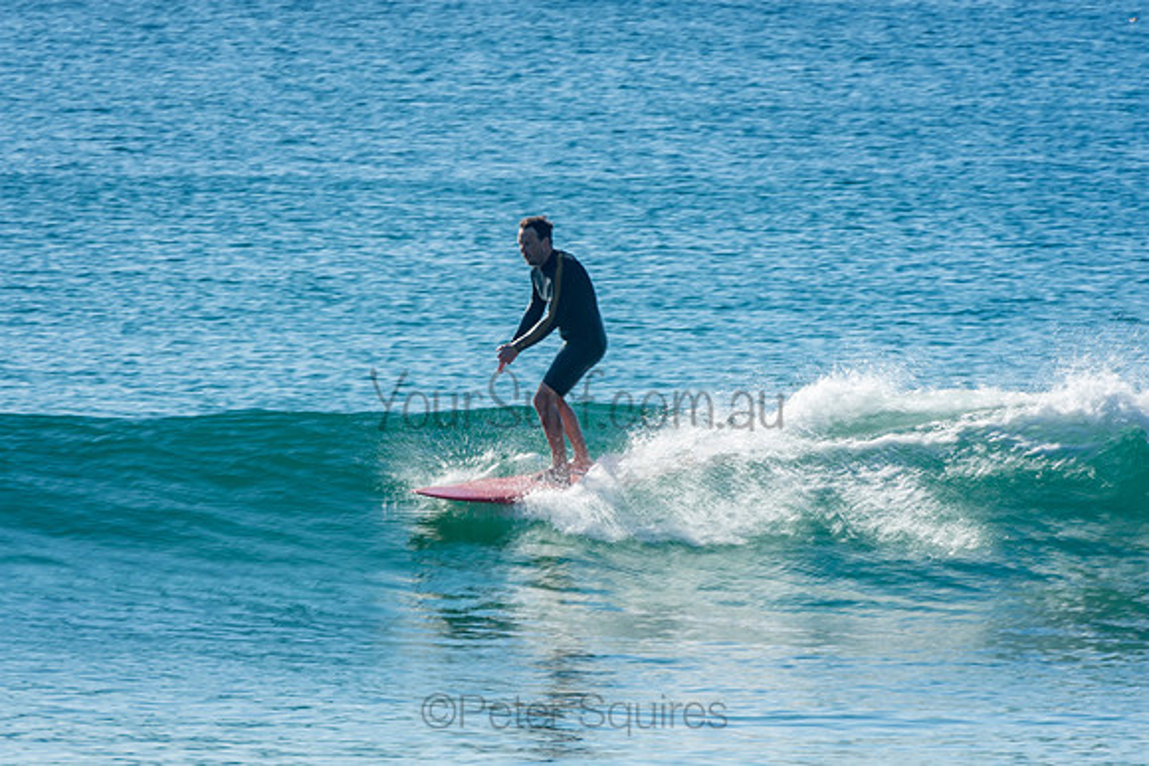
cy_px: 383
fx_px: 19154
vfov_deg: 2.3
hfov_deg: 3.4
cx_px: 574
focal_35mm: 600
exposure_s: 1/50
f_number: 18
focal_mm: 400
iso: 100
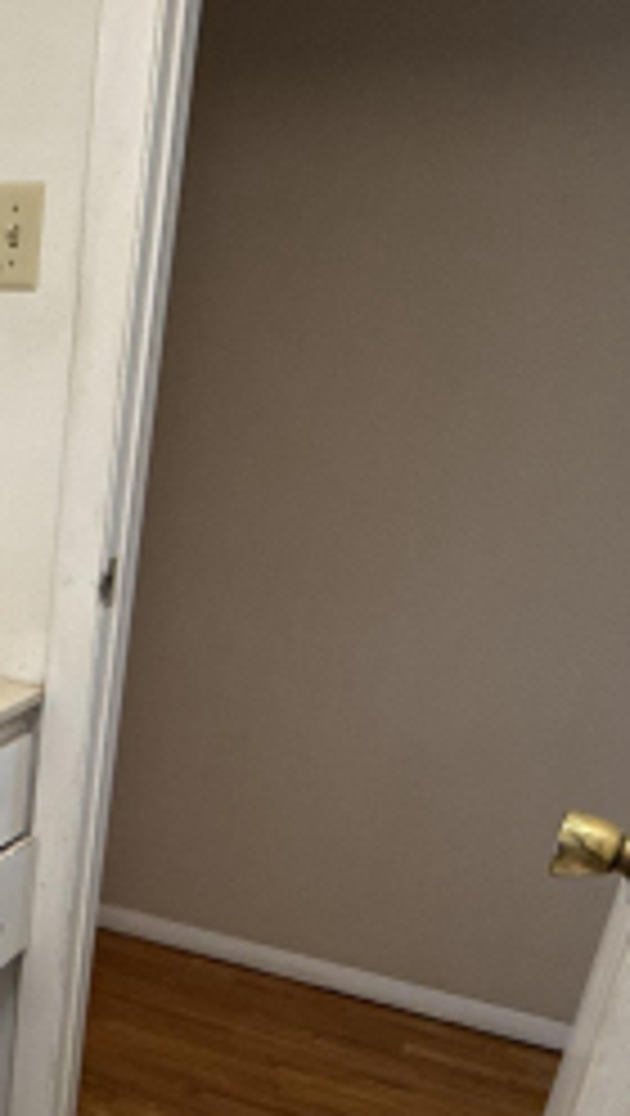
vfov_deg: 46.3
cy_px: 922
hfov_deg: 26.0
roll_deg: -1.2
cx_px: -128
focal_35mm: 41
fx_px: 1214
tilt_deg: -25.7
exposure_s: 1/60
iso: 320
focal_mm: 2.22
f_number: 2.2
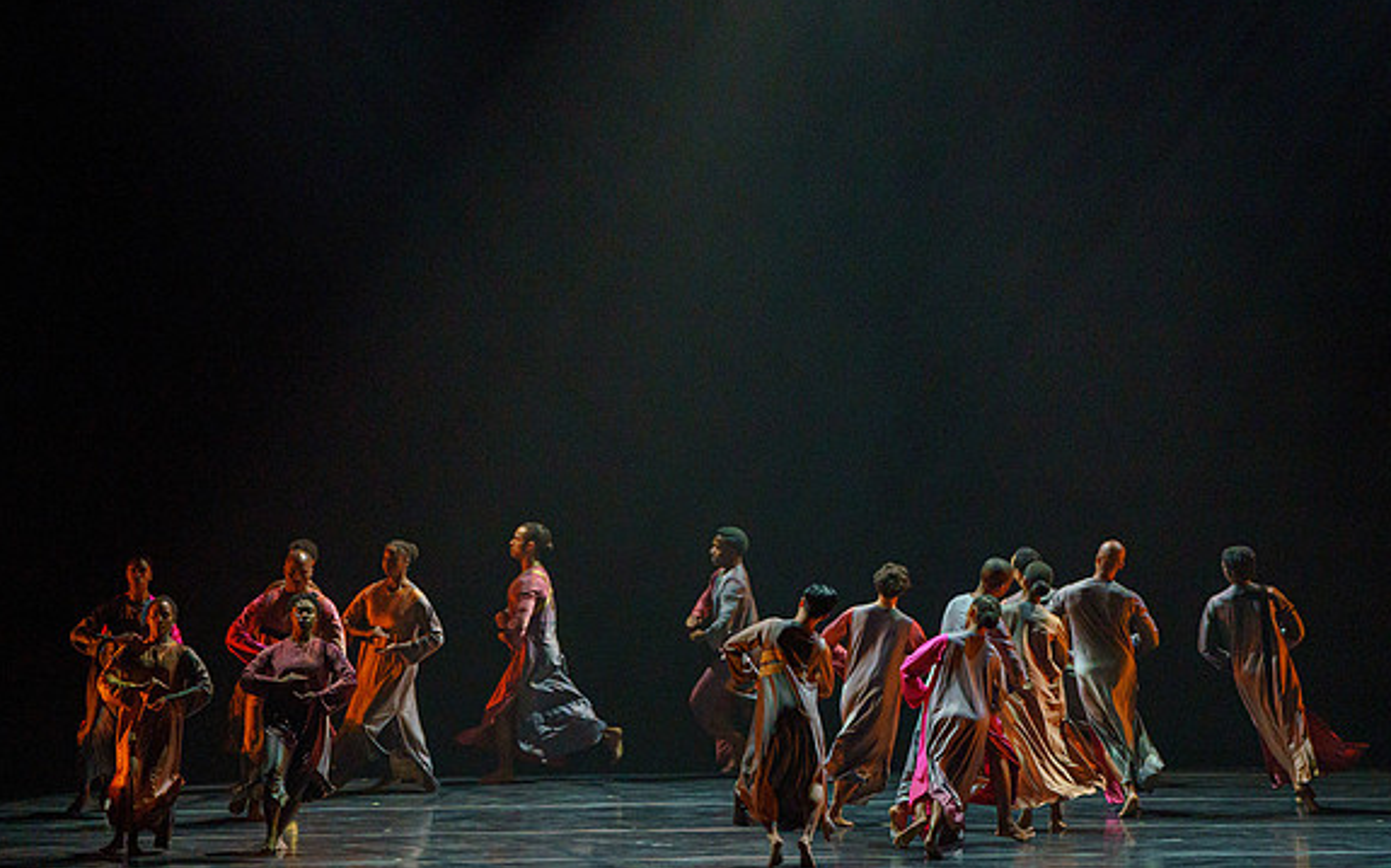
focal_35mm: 161
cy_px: 512
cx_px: 704
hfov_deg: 13.0
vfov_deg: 8.1
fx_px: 6102
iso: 6400
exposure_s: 1/250
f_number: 5.6
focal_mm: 139
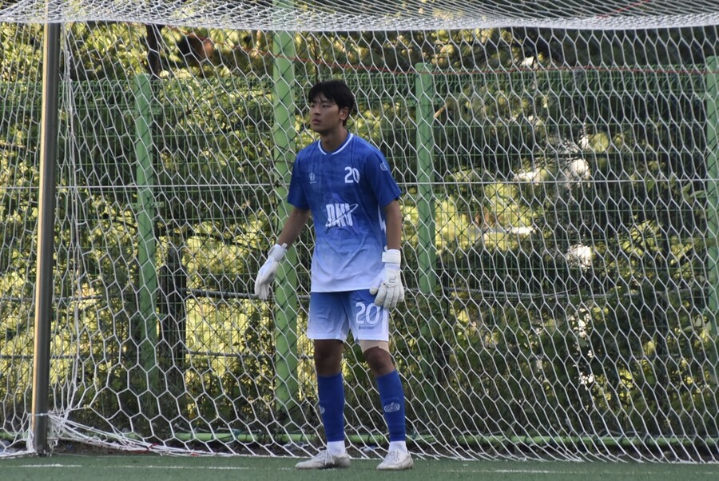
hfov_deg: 6.9
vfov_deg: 4.6
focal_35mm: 300
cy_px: 240
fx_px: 5997
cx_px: 360
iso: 900
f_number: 6.3
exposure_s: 1/500
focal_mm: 200
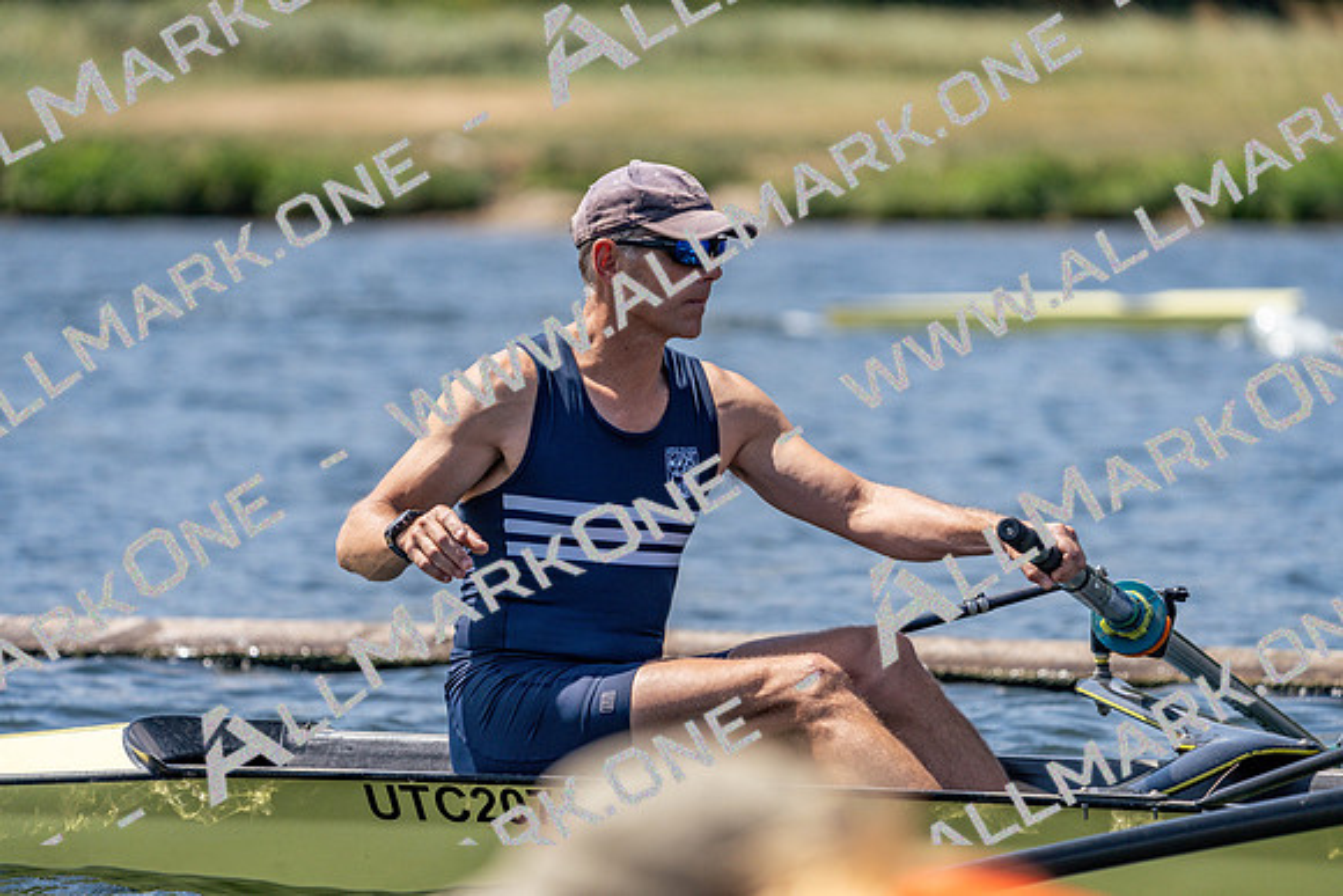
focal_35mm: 385
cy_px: 448
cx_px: 672
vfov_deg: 3.6
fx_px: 14365
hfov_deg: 5.4
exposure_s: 1/2000
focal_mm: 385
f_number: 6.3
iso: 320
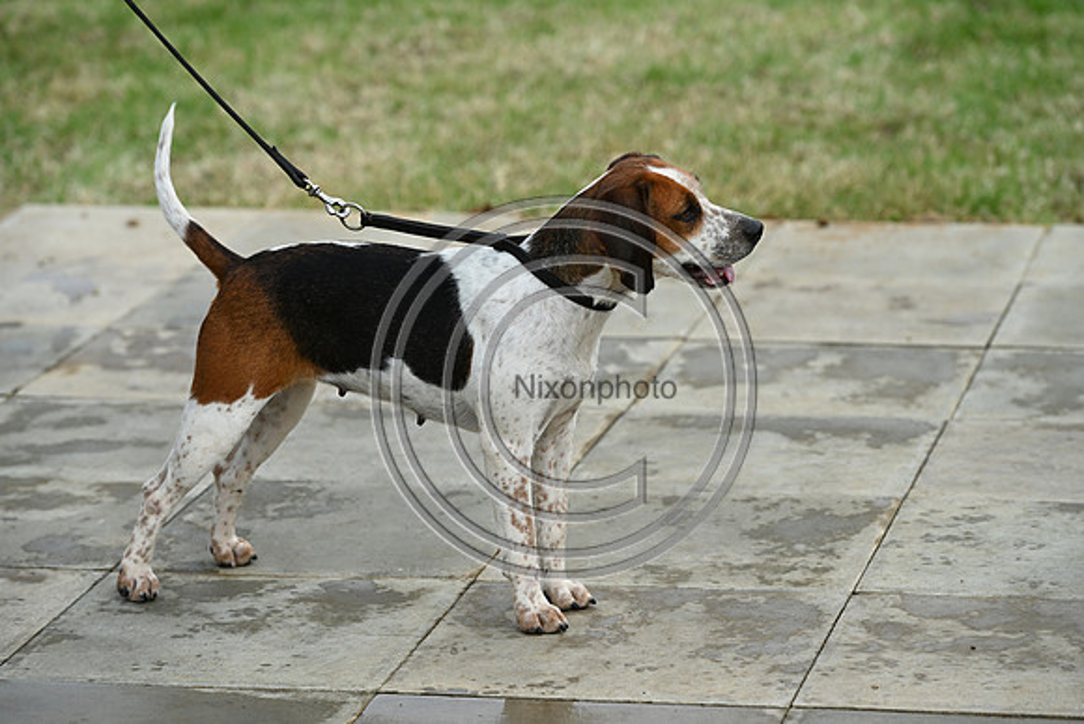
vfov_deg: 10.2
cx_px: 542
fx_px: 4066
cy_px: 362
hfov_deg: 15.2
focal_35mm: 135
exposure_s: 1/1000
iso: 360
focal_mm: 135
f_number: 4.5
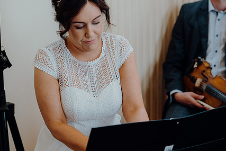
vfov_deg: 12.5
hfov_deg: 18.6
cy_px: 65
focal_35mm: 110
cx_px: 106
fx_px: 691
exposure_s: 1/200
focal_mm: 54
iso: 640
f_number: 2.8
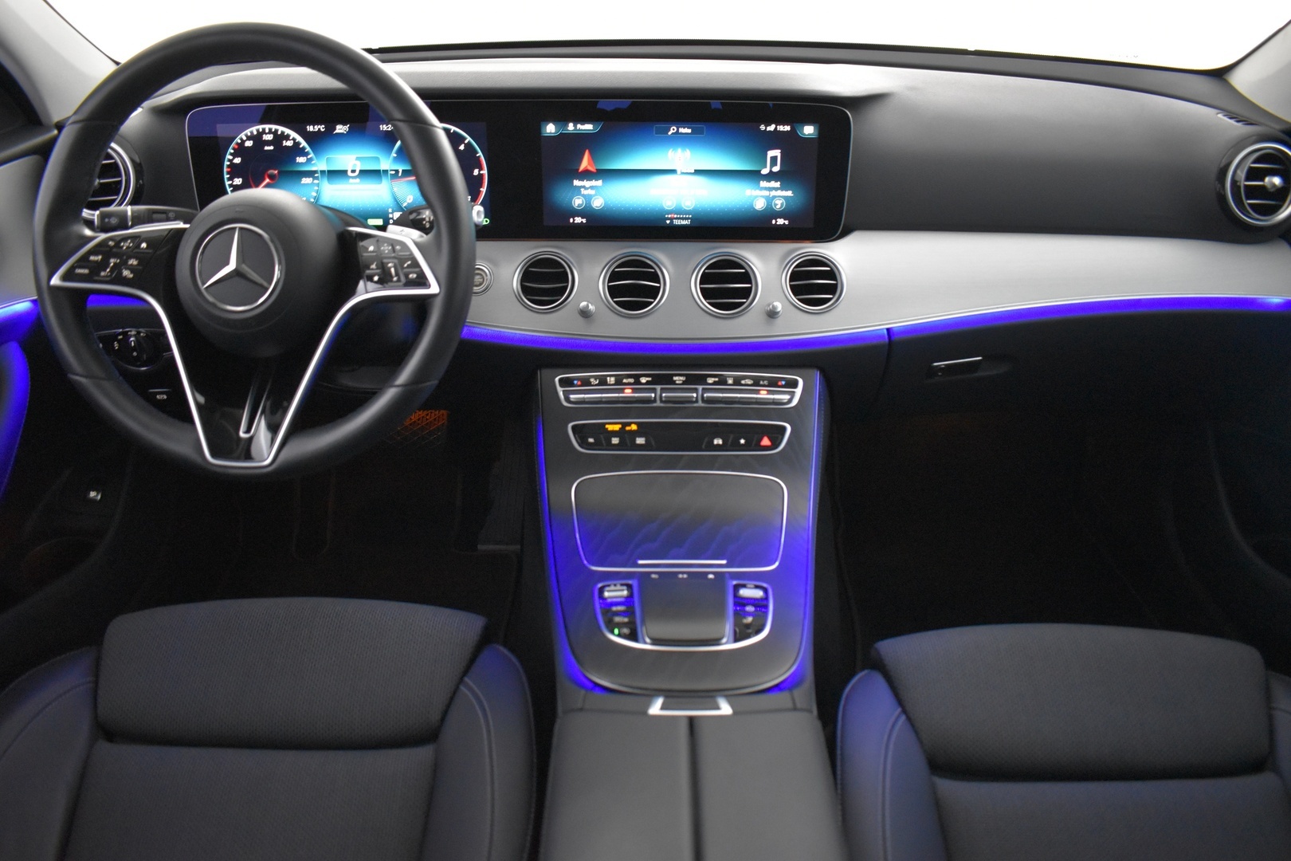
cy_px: 430
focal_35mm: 27
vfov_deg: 47.9
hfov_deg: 67.4
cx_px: 646
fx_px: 968
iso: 3200
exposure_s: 1/30
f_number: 3.5
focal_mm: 18
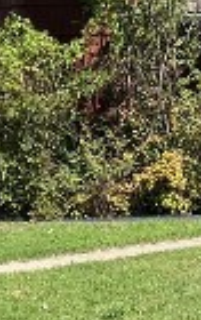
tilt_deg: -9.0
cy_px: 304
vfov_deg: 13.7
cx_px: 432
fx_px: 1318
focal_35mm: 151
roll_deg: +2.4
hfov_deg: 8.2
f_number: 1.5
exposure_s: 1/3571
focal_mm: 5.7
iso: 50
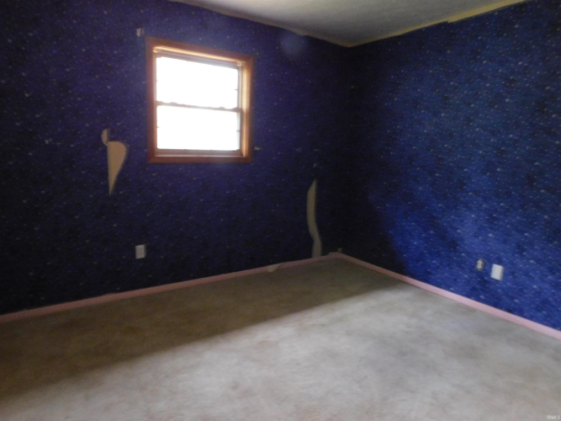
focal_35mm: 23
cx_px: 280
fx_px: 373
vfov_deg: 58.9
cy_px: 210
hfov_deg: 73.9
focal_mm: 4
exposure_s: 1/2.5
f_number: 3
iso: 800
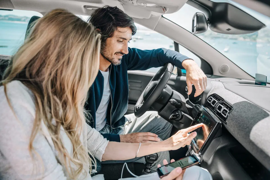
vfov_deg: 43.6
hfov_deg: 61.9
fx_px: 225
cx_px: 135
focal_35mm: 30
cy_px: 90
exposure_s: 1/125
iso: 100
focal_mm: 30
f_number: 2.8
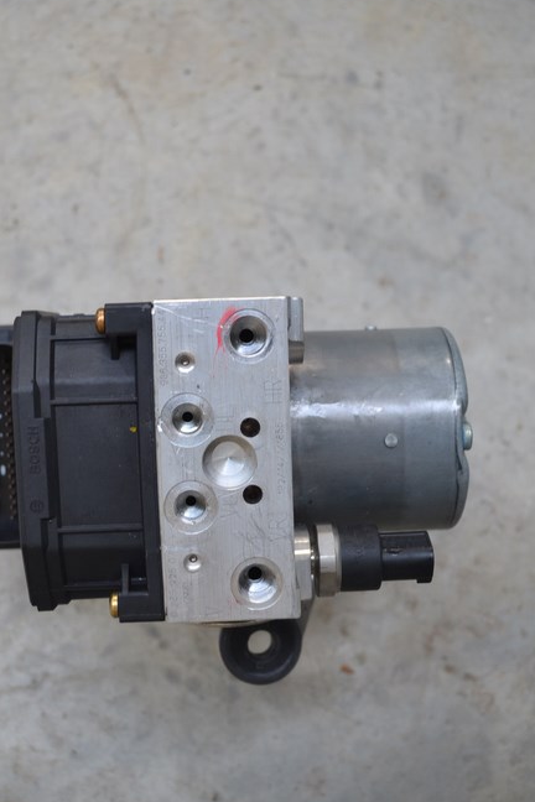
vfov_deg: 38.4
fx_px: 1150
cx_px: 228
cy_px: 437
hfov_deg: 26.2
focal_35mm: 52
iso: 400
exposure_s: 1/20
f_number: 4.5
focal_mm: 29
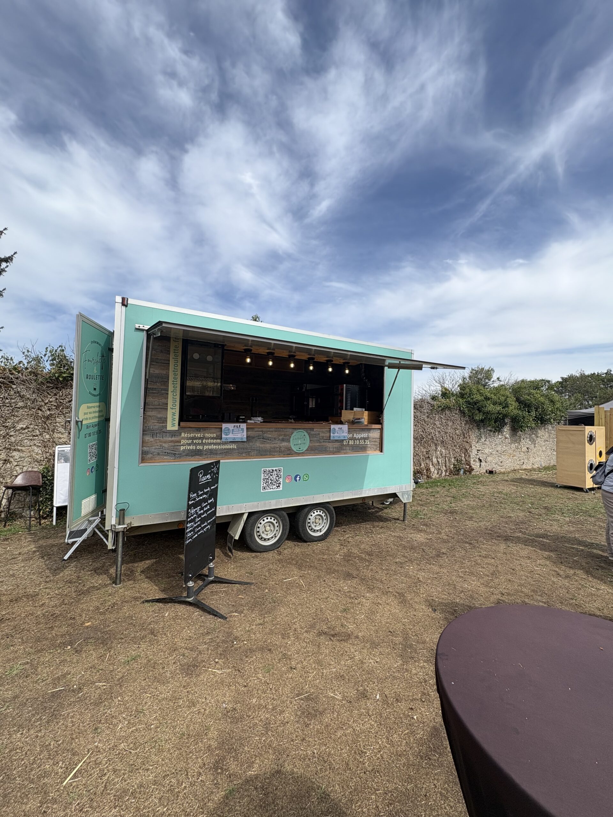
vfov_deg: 102.1
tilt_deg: +3.6
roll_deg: -0.7
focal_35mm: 14
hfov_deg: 85.7
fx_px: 331
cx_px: 306
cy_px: 408
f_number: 2.2
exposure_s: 1/1178
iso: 40
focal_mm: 2.22
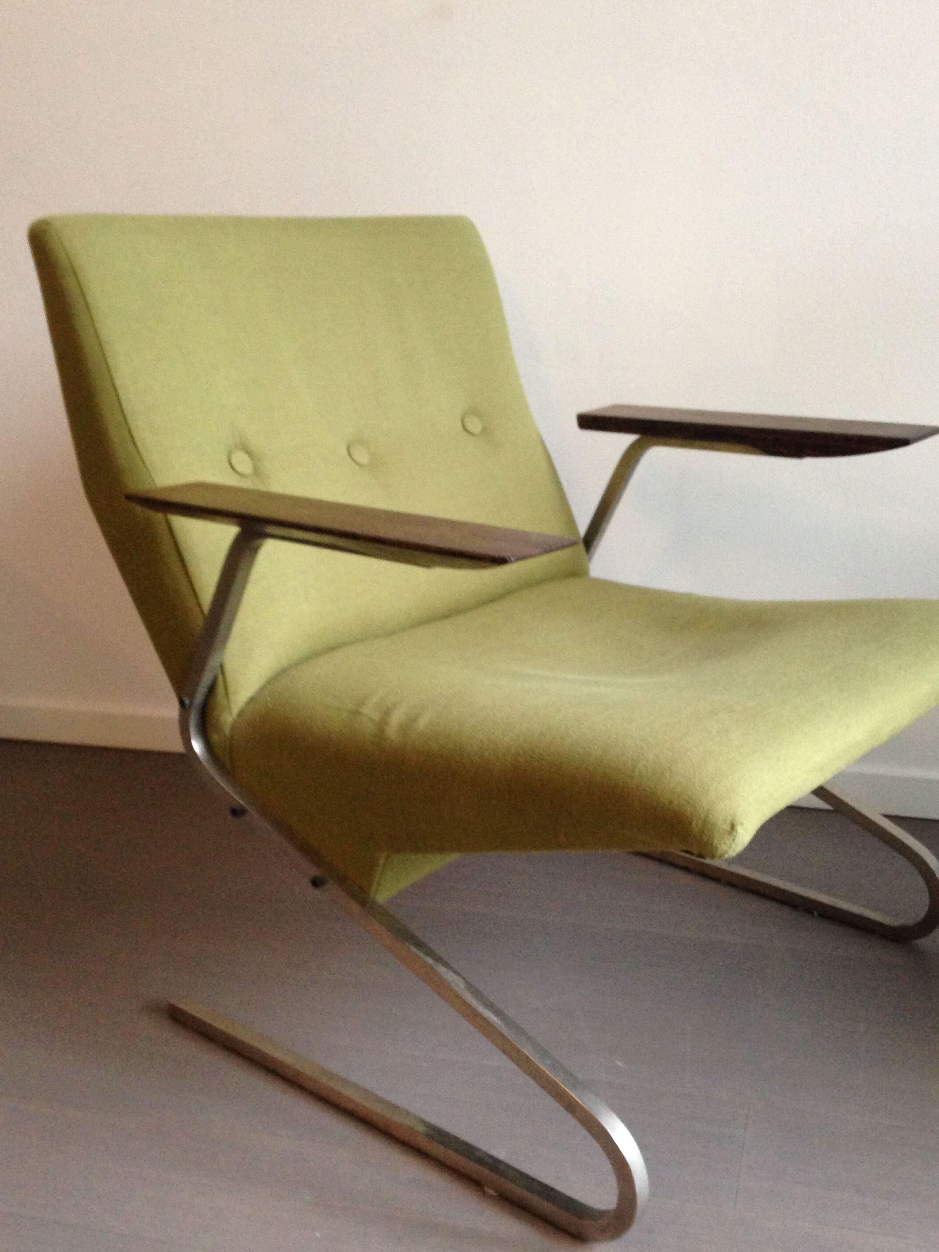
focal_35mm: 38
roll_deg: +0.3
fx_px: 1374
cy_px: 684
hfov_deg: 37.7
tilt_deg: -20.2
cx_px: 504
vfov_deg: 48.9
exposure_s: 1/20
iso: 250
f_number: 2.4
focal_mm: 4.12
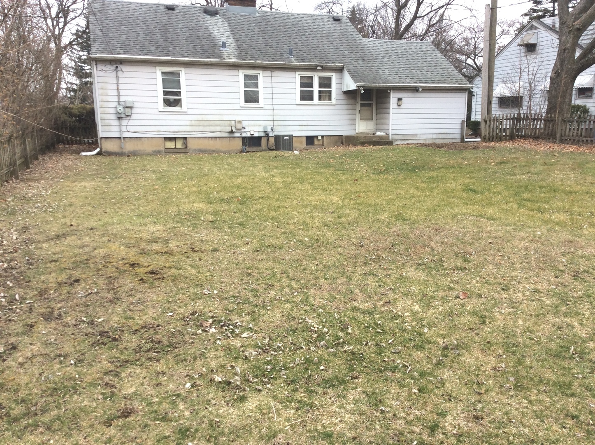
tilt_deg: -11.1
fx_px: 549
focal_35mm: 32
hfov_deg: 56.9
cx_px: 298
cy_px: 222
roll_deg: +1.5
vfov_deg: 44.1
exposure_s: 1/143
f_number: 2.4
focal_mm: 3.3
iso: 32
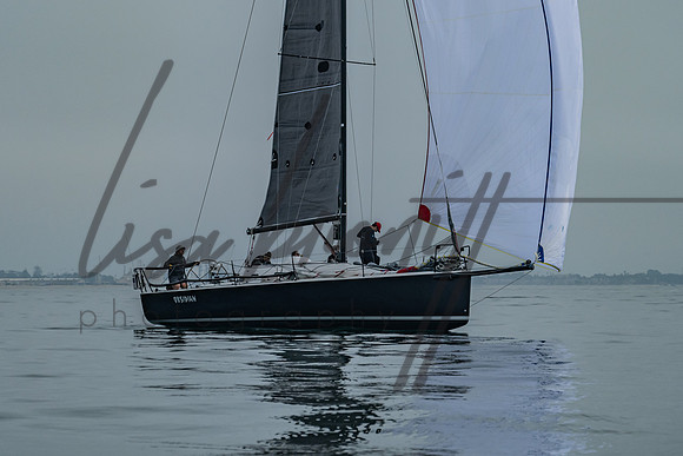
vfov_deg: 6.3
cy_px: 135
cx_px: 285
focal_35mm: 219
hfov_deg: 9.4
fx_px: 4159
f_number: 6.3
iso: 320
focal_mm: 135
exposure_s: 1/5000
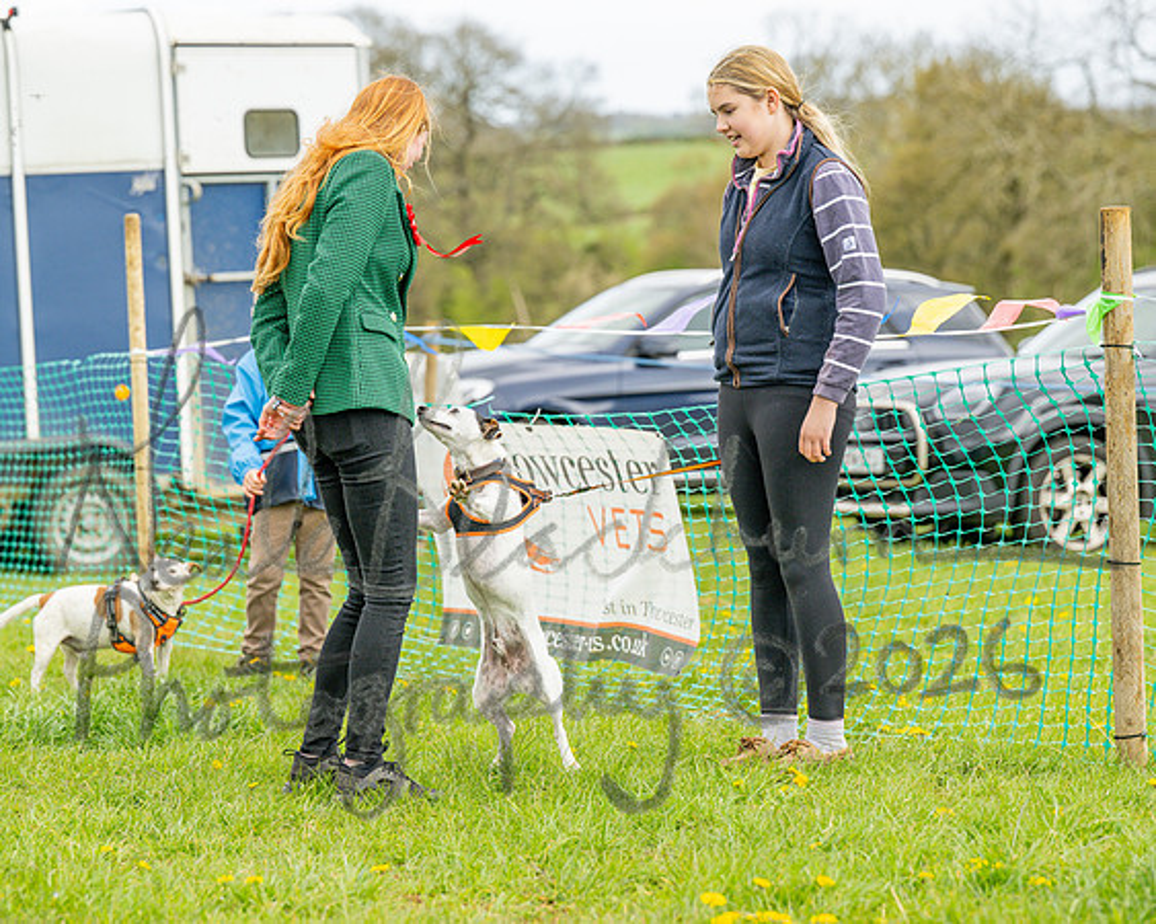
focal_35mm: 130
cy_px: 462
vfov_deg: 11.9
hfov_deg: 14.9
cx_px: 583
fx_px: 4429
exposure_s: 1/1600
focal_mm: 115
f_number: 4
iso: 400
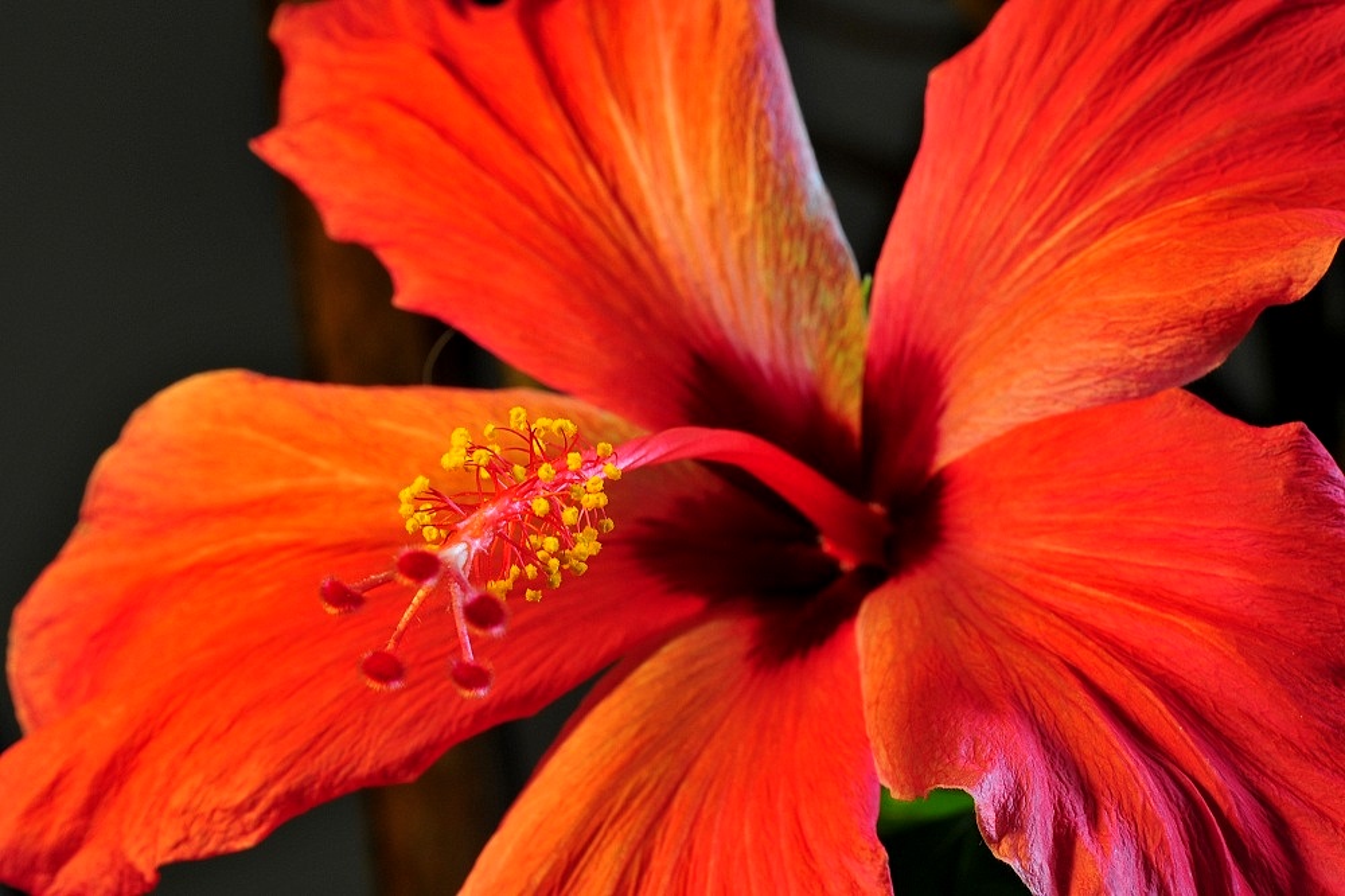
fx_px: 3921
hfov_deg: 19.5
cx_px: 672
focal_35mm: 105
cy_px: 448
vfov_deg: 13.0
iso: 200
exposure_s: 1
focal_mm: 105
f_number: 22
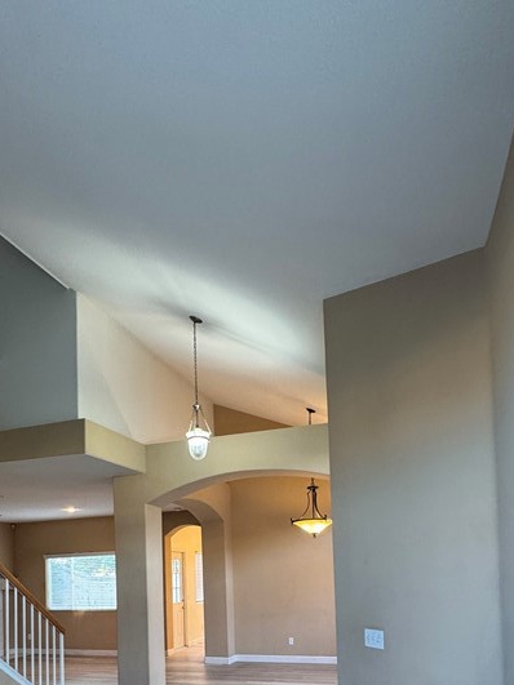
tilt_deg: +1.9
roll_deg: +1.2
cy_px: 557
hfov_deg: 51.2
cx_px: 229
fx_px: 535
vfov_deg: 59.7
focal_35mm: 27
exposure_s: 1/60
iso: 200
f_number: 2.2
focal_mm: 2.22
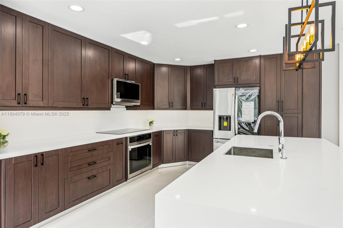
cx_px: 172
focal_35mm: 22
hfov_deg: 78.6
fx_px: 210
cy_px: 114
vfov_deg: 57.2
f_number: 8
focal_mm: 22
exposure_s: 1/100
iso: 200
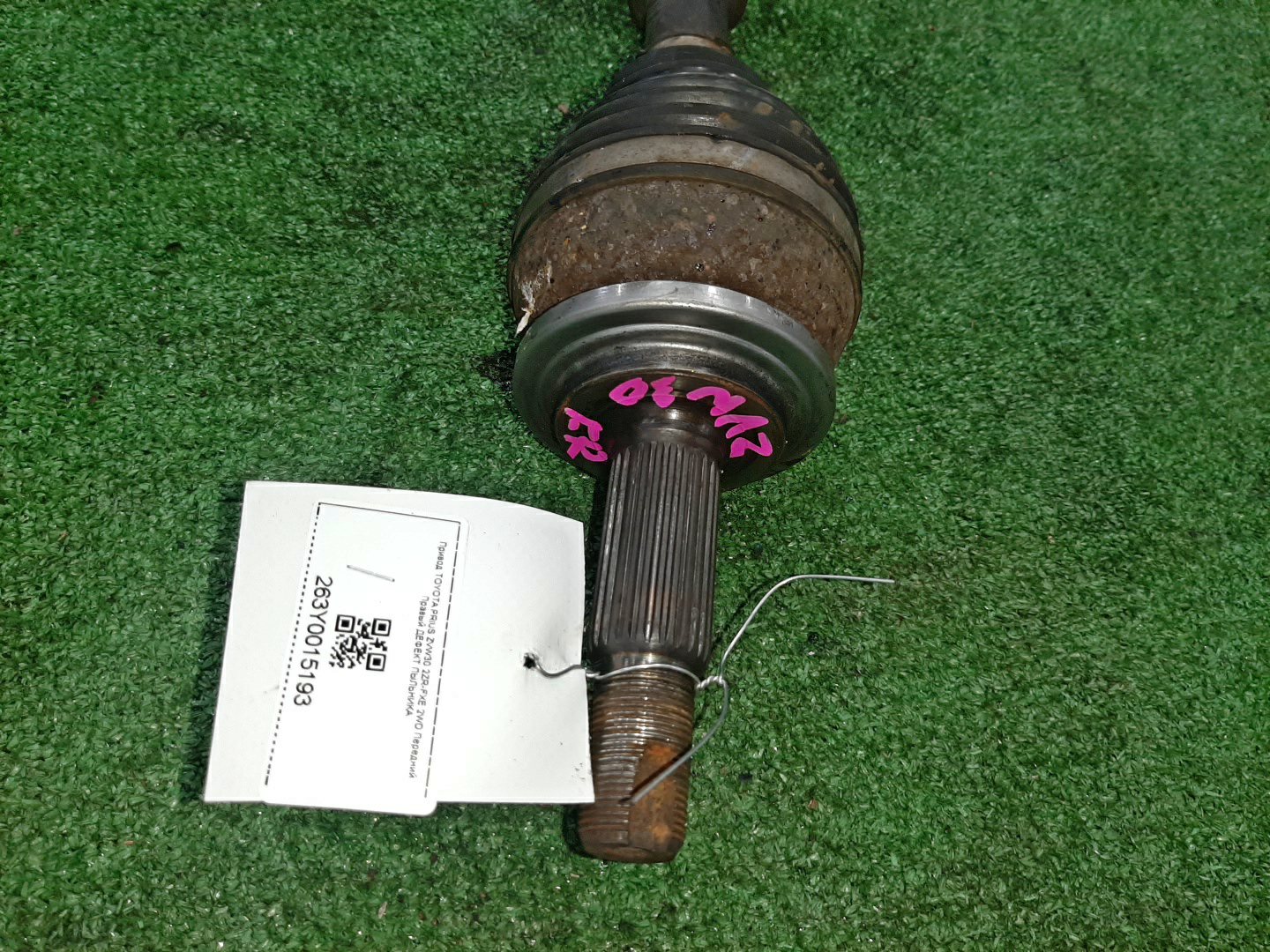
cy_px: 476
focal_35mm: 26
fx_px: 954
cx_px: 635
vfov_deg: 53.1
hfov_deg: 67.3
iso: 102
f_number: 1.7
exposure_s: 1/60
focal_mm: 3.93
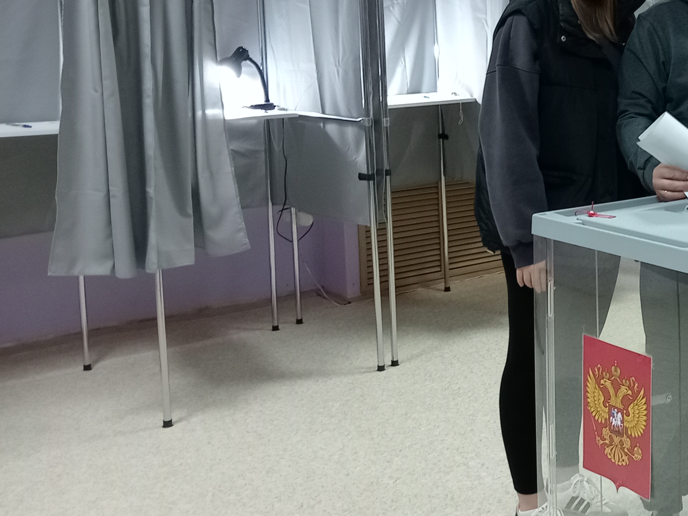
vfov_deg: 27.1
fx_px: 1053
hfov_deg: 33.0
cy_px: 125
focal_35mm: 53
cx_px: 699
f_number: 1.8
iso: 790
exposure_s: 1/25
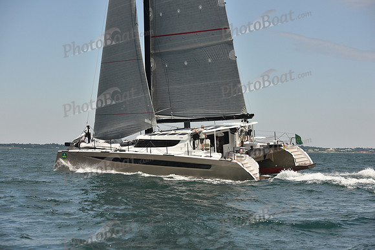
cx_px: 188
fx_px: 729
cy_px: 125
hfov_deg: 28.8
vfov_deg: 19.5
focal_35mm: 70
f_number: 6.3
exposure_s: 1/1250
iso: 320
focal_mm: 70
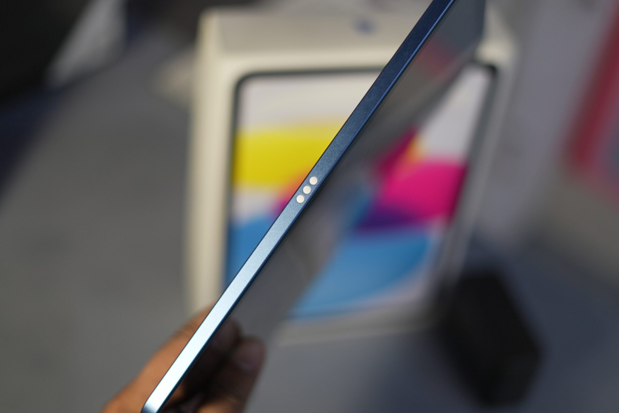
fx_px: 860
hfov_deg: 39.6
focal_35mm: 50
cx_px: 310
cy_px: 206
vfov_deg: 27.0
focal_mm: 50
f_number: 1.8
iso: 640
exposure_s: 1/100
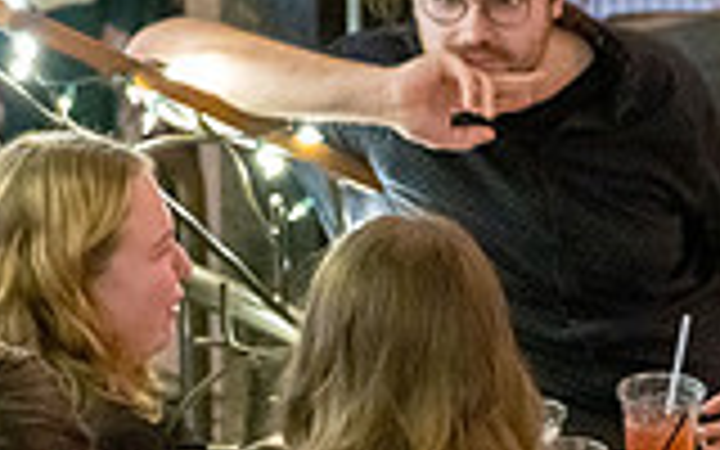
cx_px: 230
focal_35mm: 259
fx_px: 5082
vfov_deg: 5.0
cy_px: 637
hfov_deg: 8.1
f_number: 2.8
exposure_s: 1/80
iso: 6400
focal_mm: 70
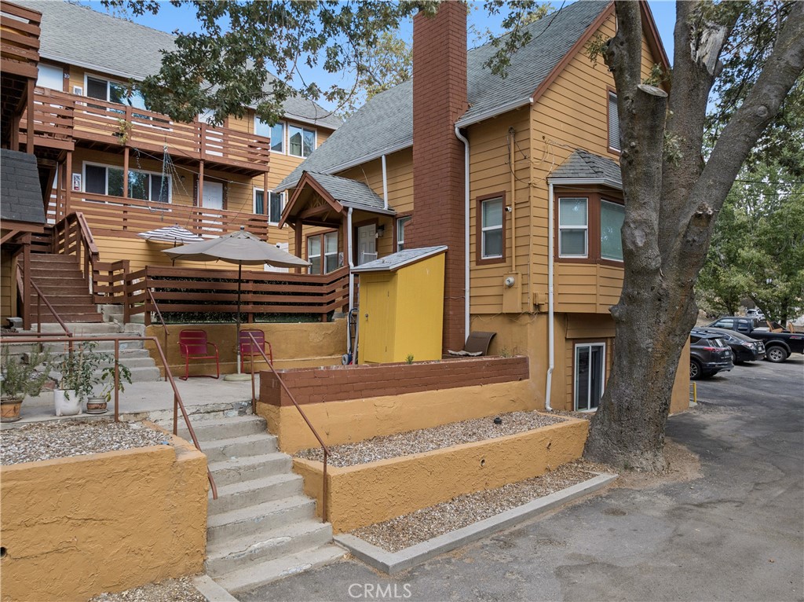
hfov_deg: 71.6
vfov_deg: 56.7
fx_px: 557
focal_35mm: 24
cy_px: 301
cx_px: 402
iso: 100
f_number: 2.8
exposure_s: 1/15
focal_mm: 12.3
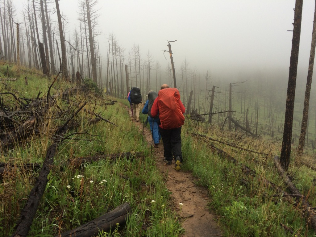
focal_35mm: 29
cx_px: 158
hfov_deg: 61.7
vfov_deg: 48.2
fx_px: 265
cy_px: 118
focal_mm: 4.15
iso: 40
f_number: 2.2
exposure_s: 1/120
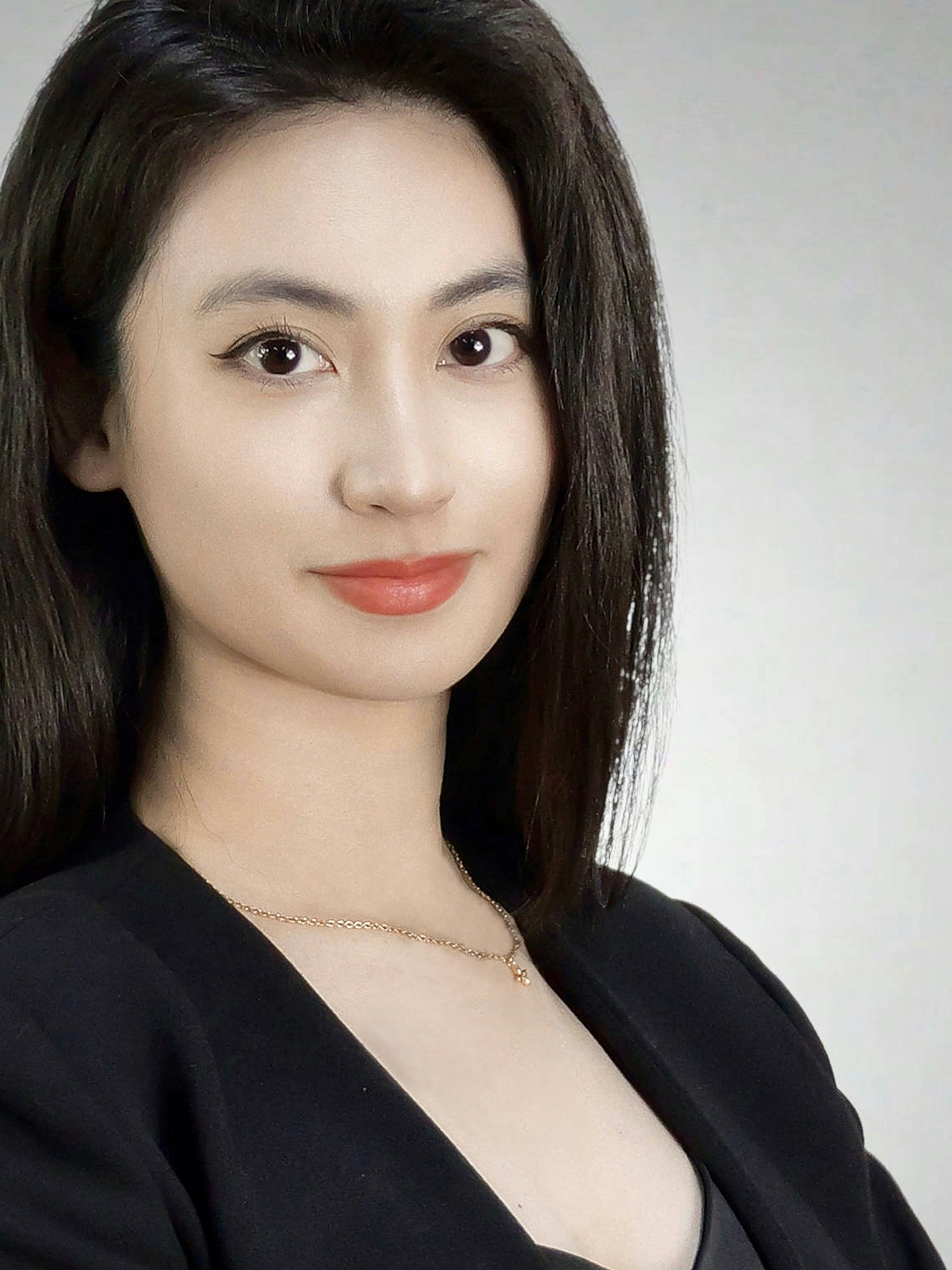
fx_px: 4658
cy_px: 783
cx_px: 340
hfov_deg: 11.7
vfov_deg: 15.5
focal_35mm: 127
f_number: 2.8
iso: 1600
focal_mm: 17
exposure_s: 1/200
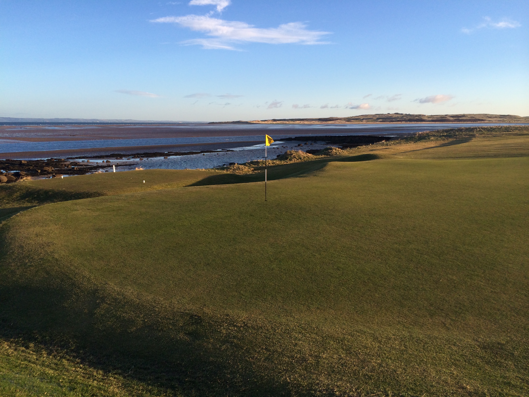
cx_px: 264
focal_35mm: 30
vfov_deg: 46.8
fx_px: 458
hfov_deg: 60.0
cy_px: 198
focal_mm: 4.12
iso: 32
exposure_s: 1/855
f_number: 2.2
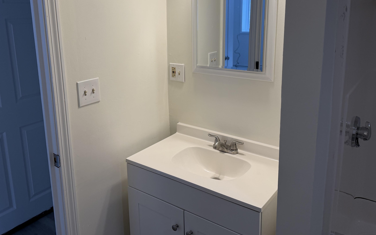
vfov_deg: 41.2
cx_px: 179
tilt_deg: -11.0
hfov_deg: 62.9
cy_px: 75
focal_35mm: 30
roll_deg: +2.1
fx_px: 307
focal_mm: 6.76
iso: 100
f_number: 1.78
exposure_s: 1/507
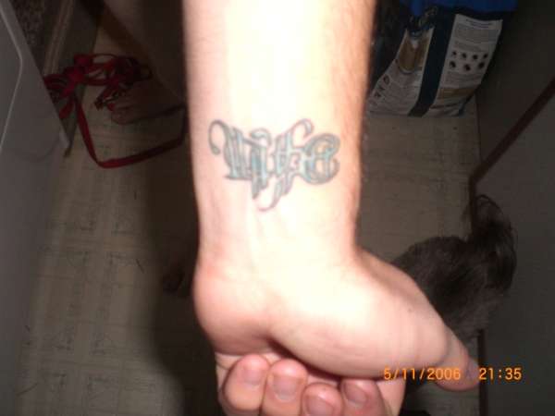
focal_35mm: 38
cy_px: 208
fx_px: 609
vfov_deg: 37.7
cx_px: 278
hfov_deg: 49.0
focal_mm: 6.3
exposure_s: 1/60
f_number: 3.1
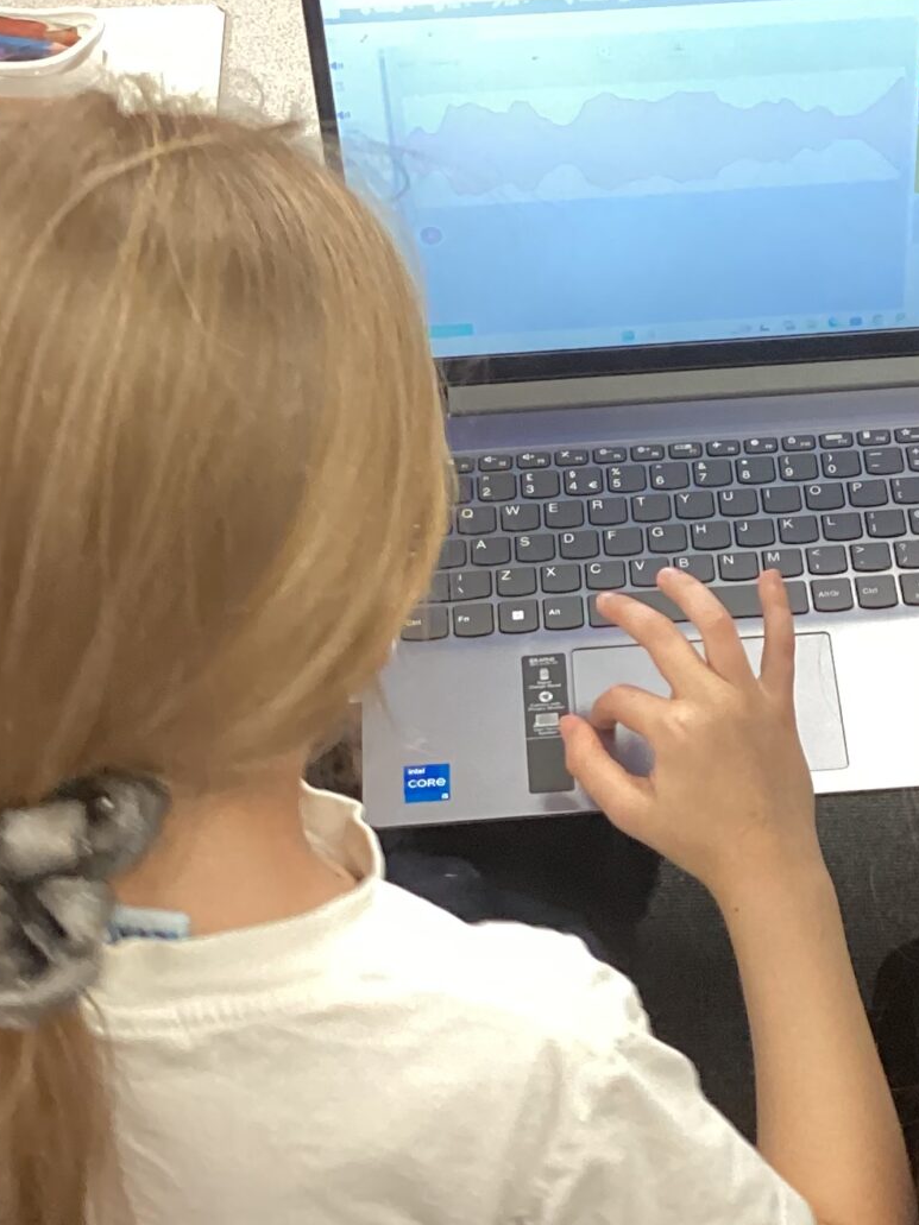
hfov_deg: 18.9
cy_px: 712
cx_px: 743
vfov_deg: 25.3
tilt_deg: -50.6
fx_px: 2726
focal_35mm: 77
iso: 320
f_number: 2.4
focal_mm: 3.3
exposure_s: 1/33
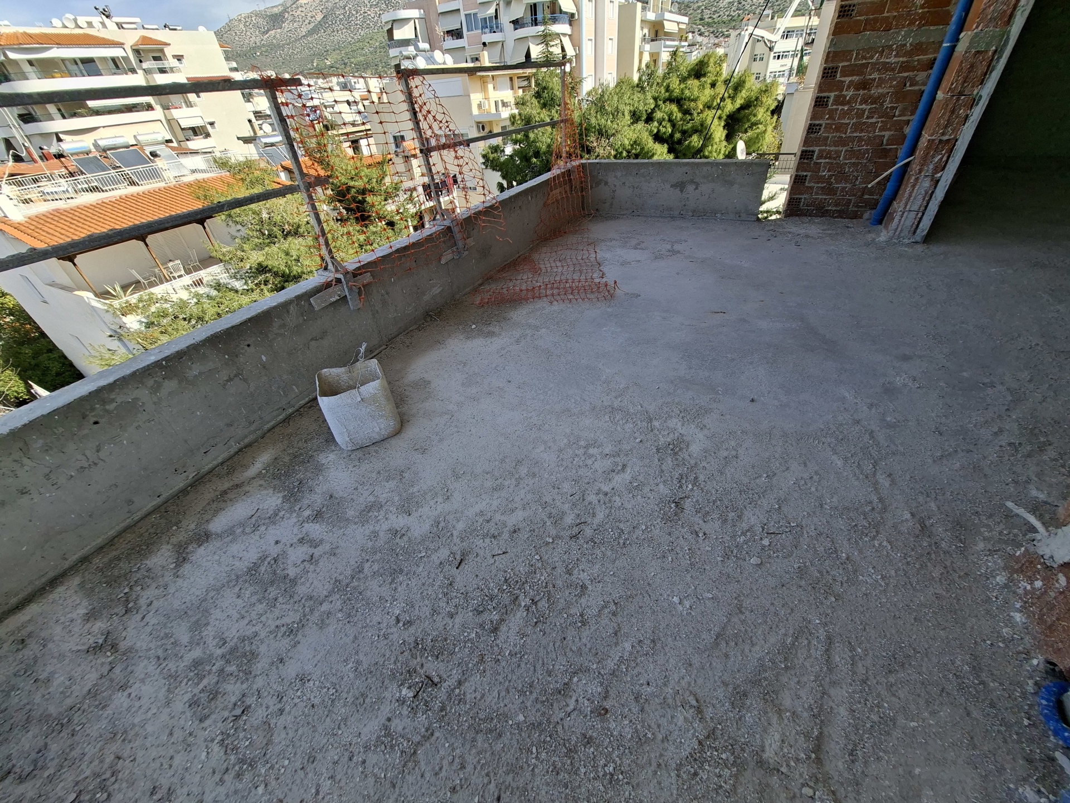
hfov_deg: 106.2
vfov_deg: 89.9
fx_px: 402
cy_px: 402
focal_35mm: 13
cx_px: 535
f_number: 2.2
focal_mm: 1.74
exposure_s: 1/879
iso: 40
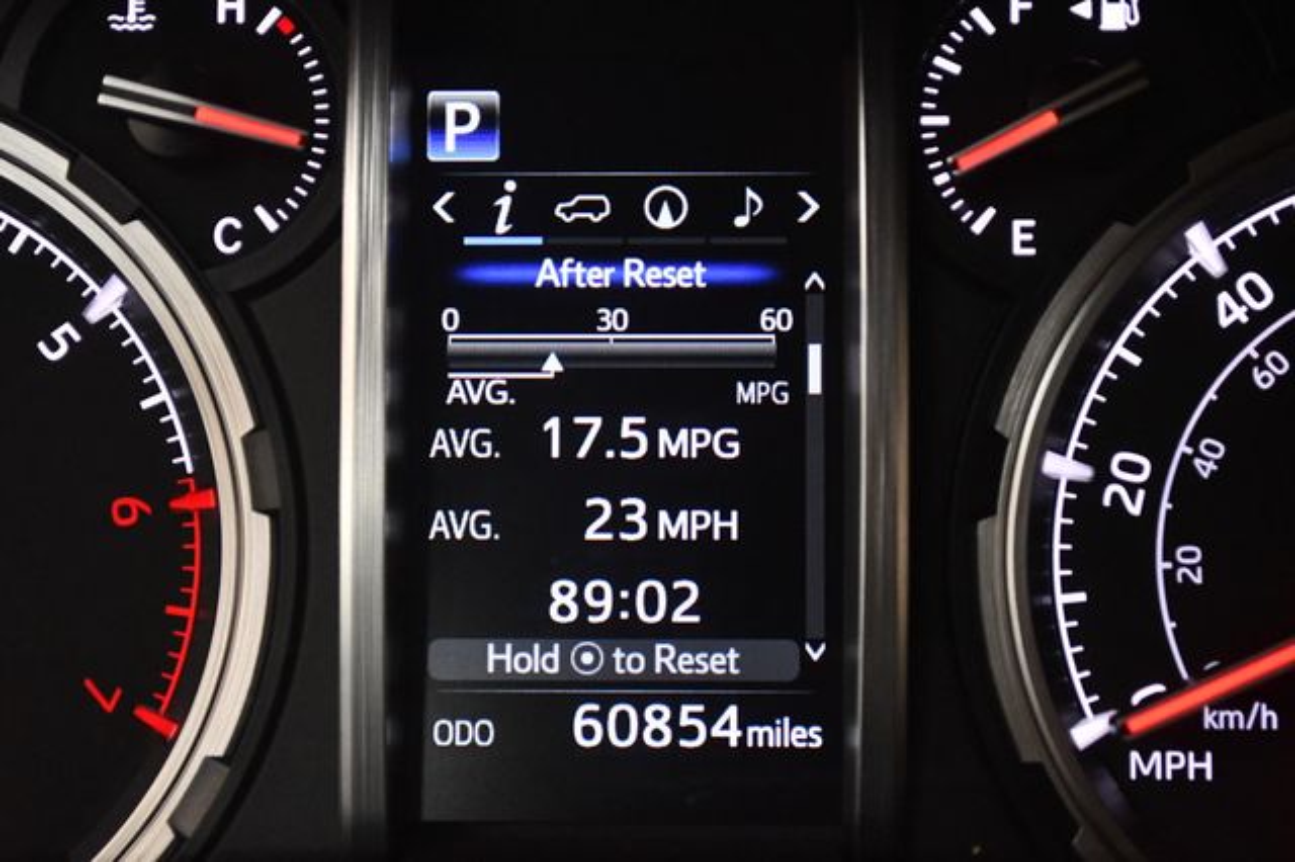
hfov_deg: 30.1
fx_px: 2409
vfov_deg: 20.3
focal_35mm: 67
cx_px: 648
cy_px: 431
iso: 5000
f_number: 5.3
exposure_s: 1/60
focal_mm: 45
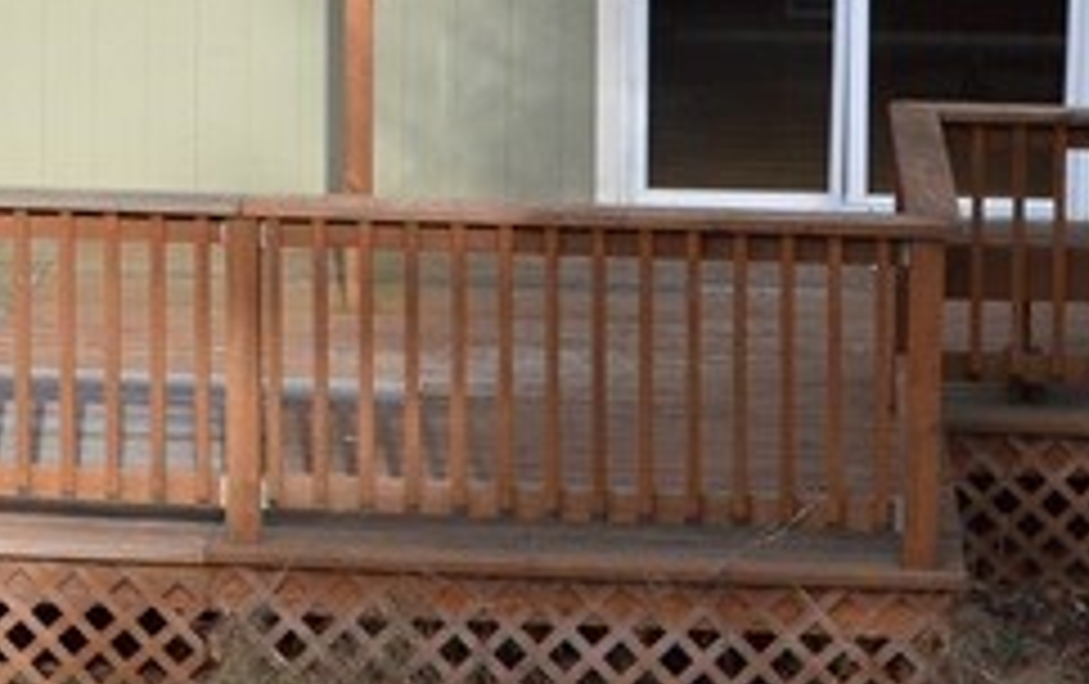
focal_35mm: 155
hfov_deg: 13.3
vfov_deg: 8.3
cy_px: -434
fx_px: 4607
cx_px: 72
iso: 100
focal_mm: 24
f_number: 6.3
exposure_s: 1/160
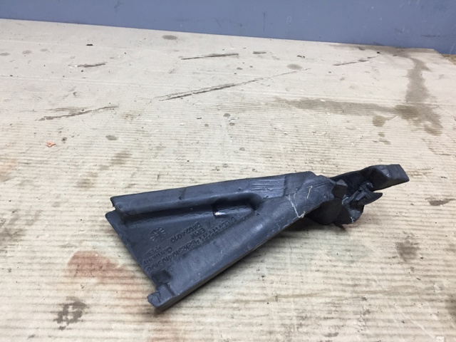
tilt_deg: -34.9
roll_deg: -6.2
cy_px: 171
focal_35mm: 29
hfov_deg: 61.7
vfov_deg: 48.2
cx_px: 228
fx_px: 382
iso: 80
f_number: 2.2
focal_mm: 4.15
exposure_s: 1/33
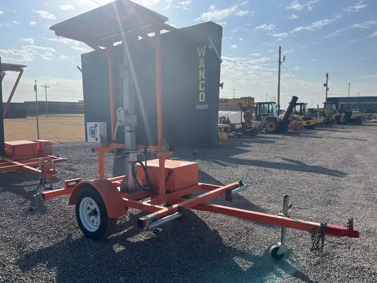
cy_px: 142
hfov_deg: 67.3
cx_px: 188
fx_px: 283
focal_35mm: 26
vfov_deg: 53.1
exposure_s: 1/5556
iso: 50
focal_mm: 5.1
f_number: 1.6
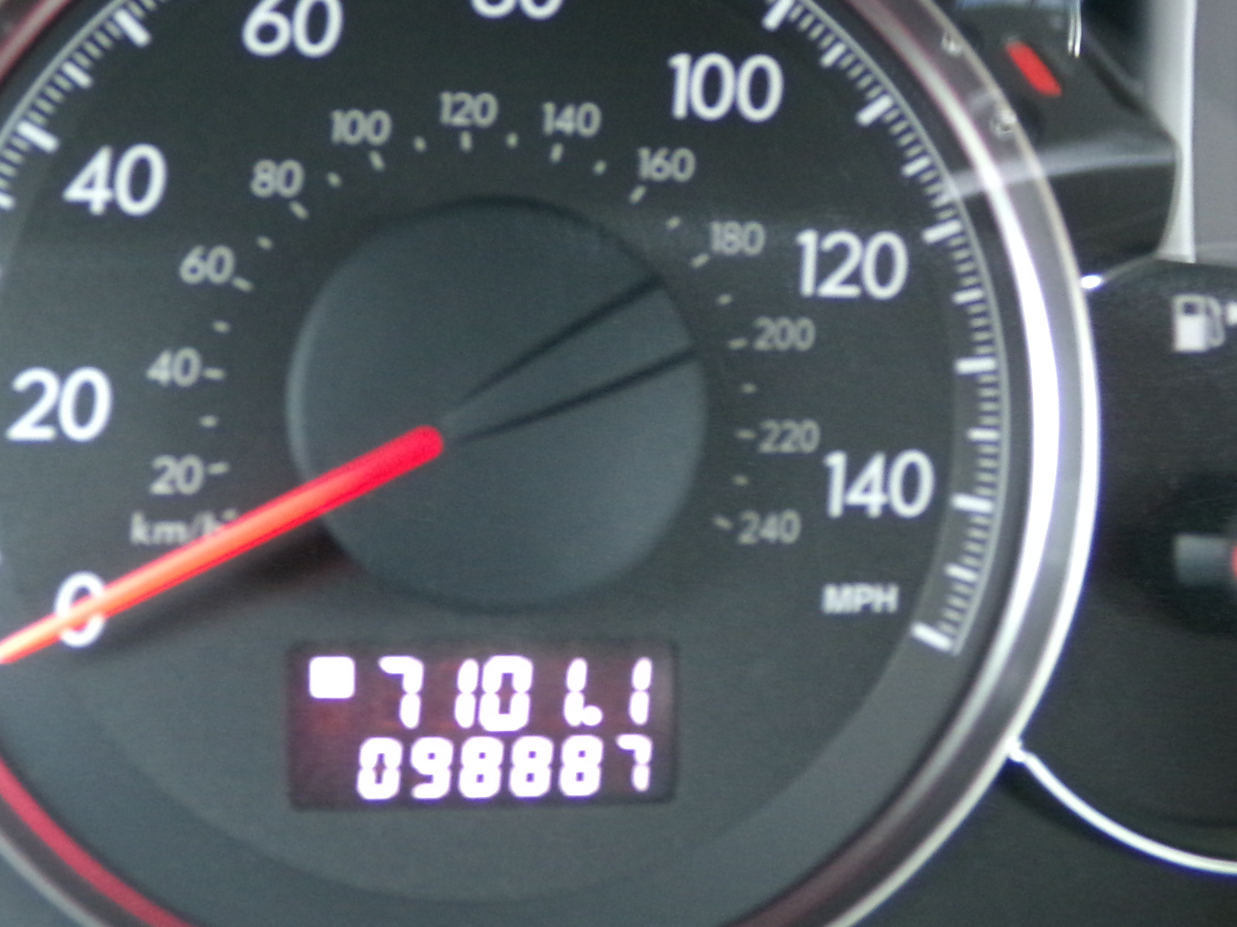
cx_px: 427
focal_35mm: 35
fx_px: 1251
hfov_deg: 51.8
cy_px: 415
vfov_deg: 40.6
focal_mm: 4.3
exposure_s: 1/17
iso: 433
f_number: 3.7
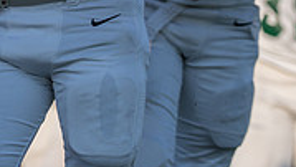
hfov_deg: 3.1
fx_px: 5490
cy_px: -161
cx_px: 120
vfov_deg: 1.7
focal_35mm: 699
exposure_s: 1/3200
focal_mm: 155
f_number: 2.8
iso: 100
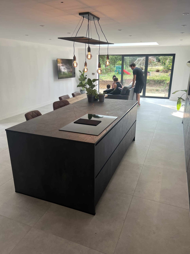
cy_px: 127
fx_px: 190
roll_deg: +0.4
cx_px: 95
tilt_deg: -18.6
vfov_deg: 67.3
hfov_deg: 53.1
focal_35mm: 26
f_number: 1.5
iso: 50
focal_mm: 5.7
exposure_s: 1/100
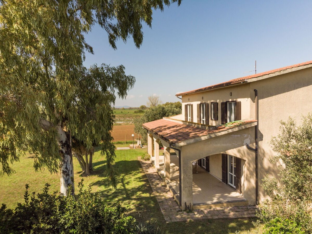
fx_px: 216
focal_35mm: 24
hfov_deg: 71.6
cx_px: 156
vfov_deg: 56.8
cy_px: 117
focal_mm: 4.5
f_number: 2.8
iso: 100
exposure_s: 1/400
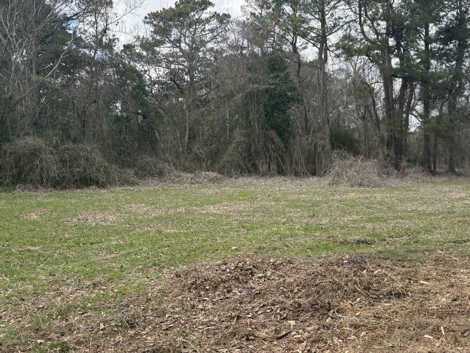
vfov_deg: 36.8
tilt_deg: -0.6
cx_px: 250
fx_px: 530
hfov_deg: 47.8
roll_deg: +2.7
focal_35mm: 39
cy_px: 167
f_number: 1.6
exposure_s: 1/1706
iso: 64
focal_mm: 5.96
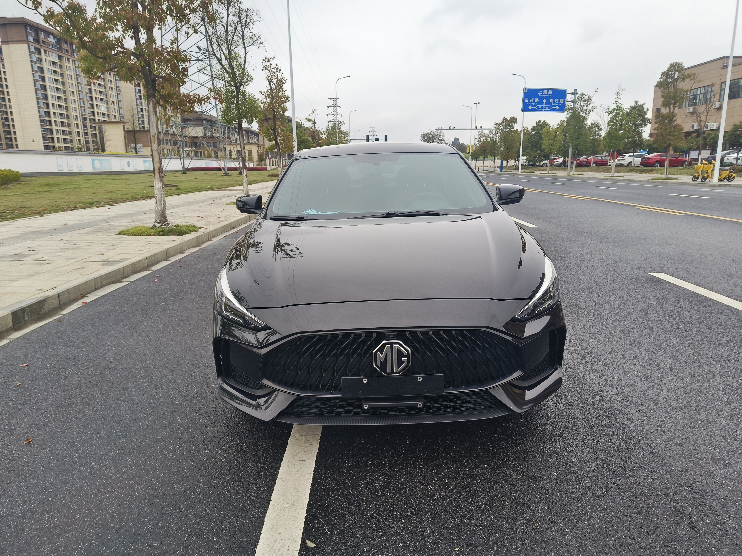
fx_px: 493
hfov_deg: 73.9
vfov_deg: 58.9
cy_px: 278
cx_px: 371
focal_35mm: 23
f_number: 1.88
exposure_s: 1/299
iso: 100
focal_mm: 5.56
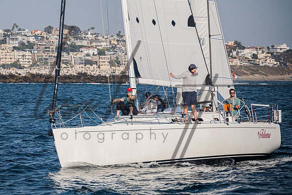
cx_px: 103
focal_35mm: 261
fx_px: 2121
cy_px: 70
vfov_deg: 5.3
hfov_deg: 7.9
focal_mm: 200
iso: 400
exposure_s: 1/1600
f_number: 6.3
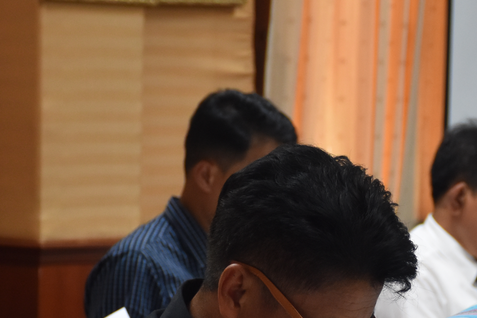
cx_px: 464
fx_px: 3325
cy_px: 369
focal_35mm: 251
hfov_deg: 8.2
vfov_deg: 5.5
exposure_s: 1/60
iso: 900
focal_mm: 60
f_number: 5
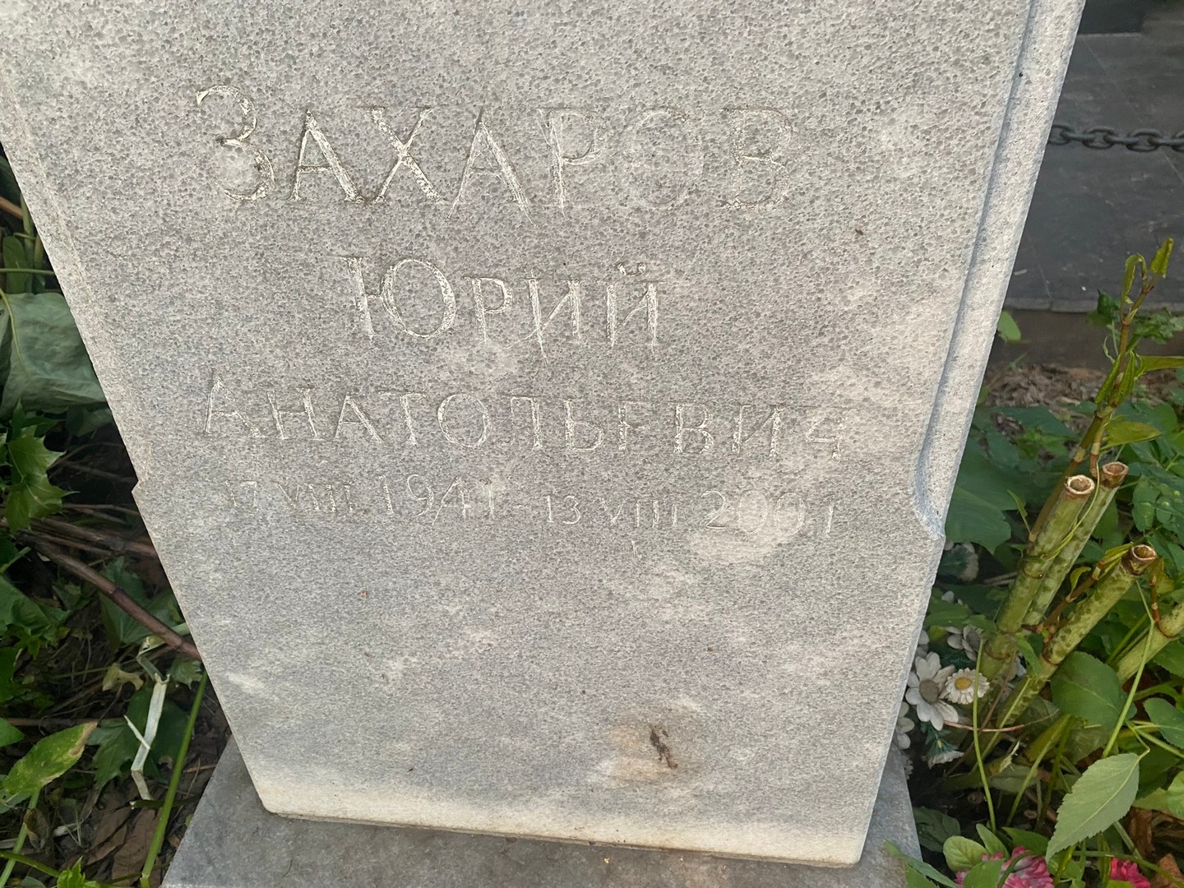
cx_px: 592
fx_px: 889
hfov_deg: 67.3
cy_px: 444
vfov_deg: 53.1
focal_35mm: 26
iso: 125
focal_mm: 4.25
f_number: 1.8
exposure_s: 1/98
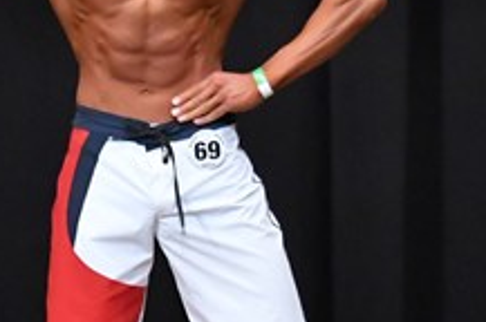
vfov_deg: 1.9
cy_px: 154
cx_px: -41
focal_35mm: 723
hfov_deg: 2.9
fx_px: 9746
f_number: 5.6
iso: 8000
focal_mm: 135
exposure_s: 1/400
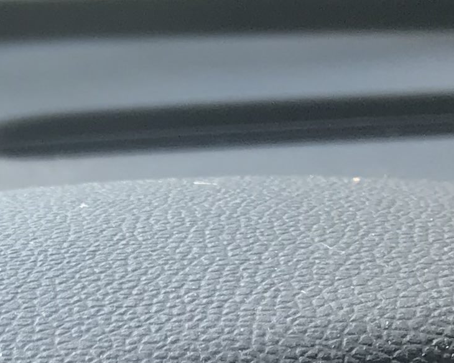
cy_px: 711
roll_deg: -6.5
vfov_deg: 9.6
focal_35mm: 151
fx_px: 2029
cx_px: -230
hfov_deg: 12.2
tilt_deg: -28.0
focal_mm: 3.99
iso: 25
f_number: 1.8
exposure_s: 1/120
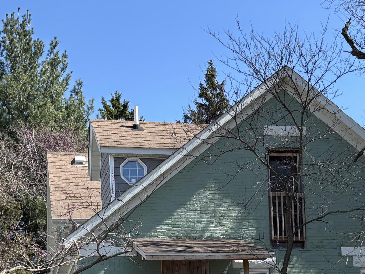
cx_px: 221
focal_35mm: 72
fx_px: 759
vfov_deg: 19.3
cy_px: 323
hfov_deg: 27.0
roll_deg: +2.9
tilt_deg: +3.1
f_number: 1.6
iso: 50
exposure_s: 1/1263
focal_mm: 5.96
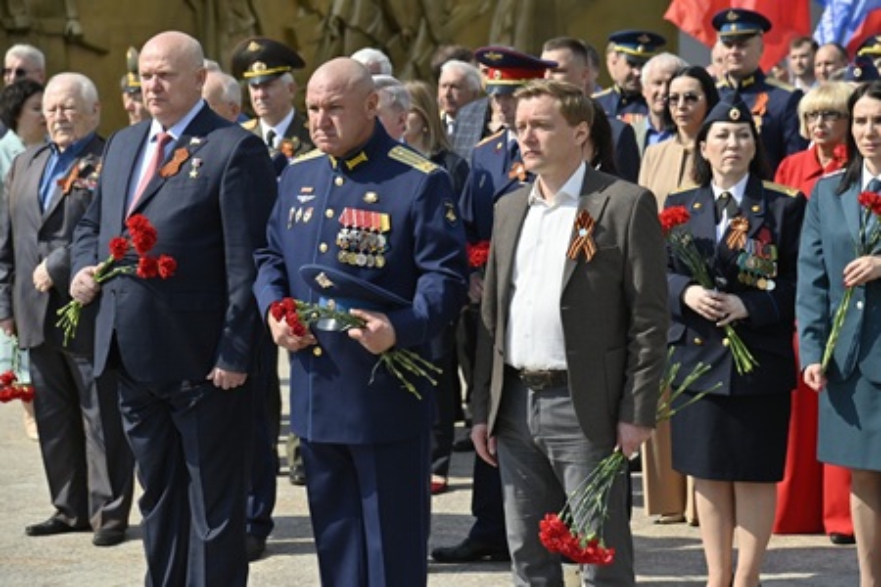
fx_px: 2839
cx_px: 440
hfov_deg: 17.6
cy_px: 294
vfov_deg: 11.8
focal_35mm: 116
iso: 250
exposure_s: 1/1250
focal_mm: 116
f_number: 7.1
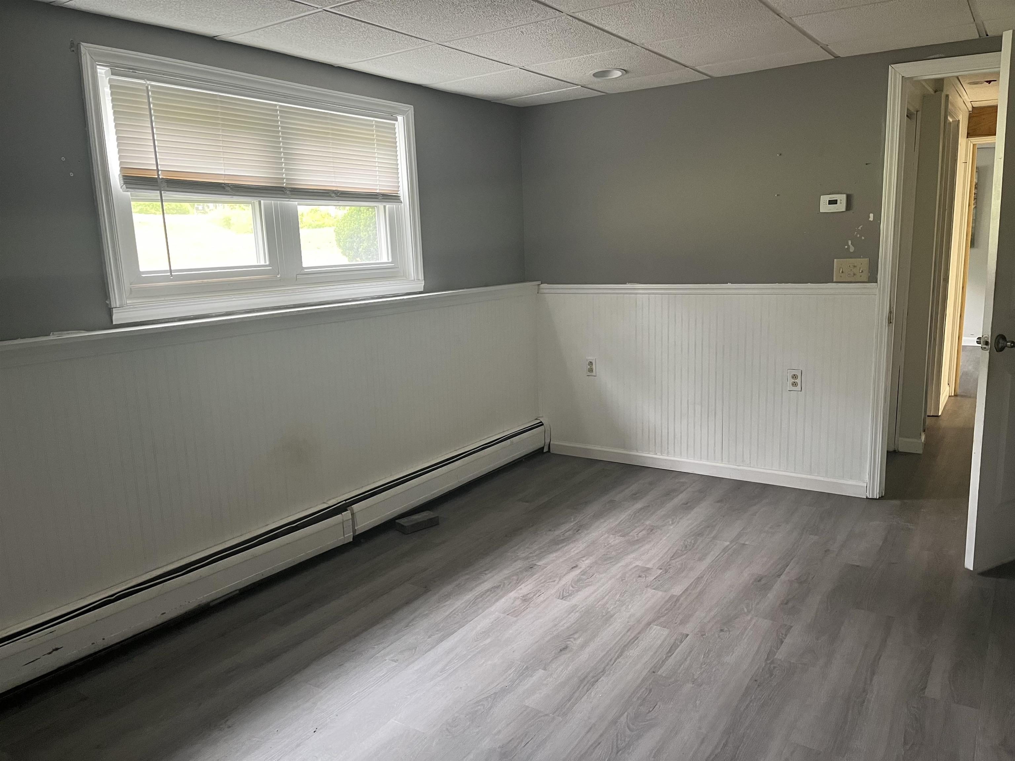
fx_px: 762
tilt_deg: -11.8
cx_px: 508
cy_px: 380
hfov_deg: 67.3
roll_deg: +2.1
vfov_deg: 53.1
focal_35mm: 26
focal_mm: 5.1
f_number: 1.6
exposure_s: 1/60
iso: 400
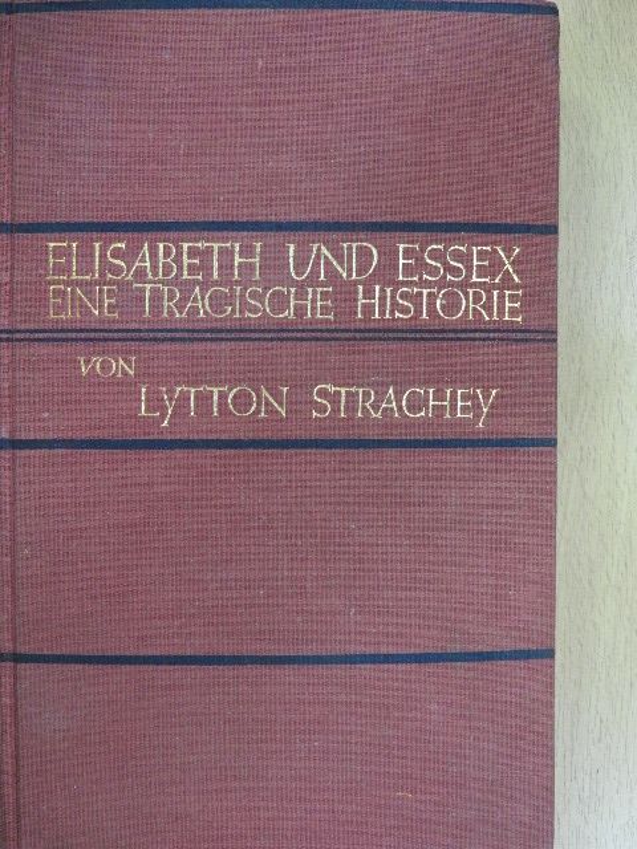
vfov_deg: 46.8
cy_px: 424
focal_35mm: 40
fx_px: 981
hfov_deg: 36.0
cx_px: 318
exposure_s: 1/13
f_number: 3.8
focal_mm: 7.2
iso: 400
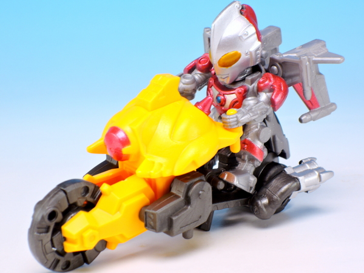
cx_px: 182
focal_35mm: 120
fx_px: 1262
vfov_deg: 12.3
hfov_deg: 16.4
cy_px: 136
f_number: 5.6
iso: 80
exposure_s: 1/1.6
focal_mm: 25.5
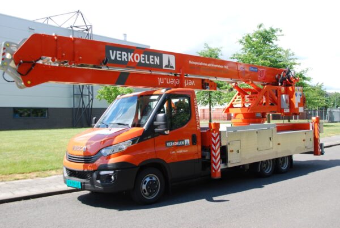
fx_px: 355
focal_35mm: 38
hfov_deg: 51.2
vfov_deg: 35.6
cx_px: 170
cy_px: 114
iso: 100
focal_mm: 25
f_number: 6.3
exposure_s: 1/160
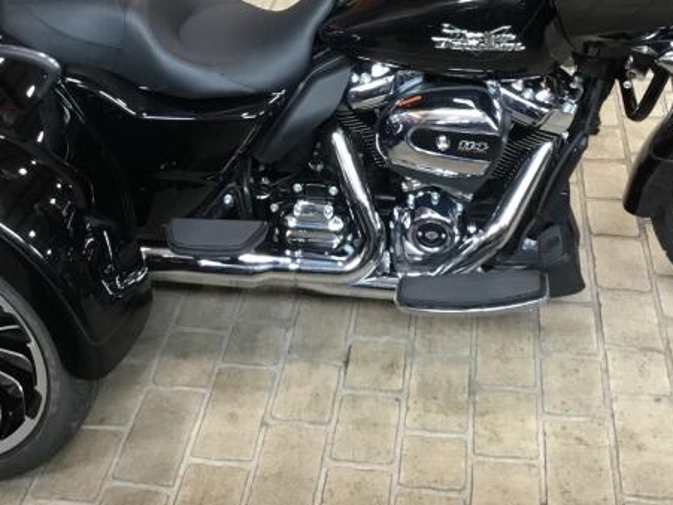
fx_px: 1069
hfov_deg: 34.9
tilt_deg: -25.2
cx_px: 312
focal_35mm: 55
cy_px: 91
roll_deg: +2.4
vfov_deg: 26.0
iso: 160
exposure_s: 1/30
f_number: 2.4
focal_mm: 3.3
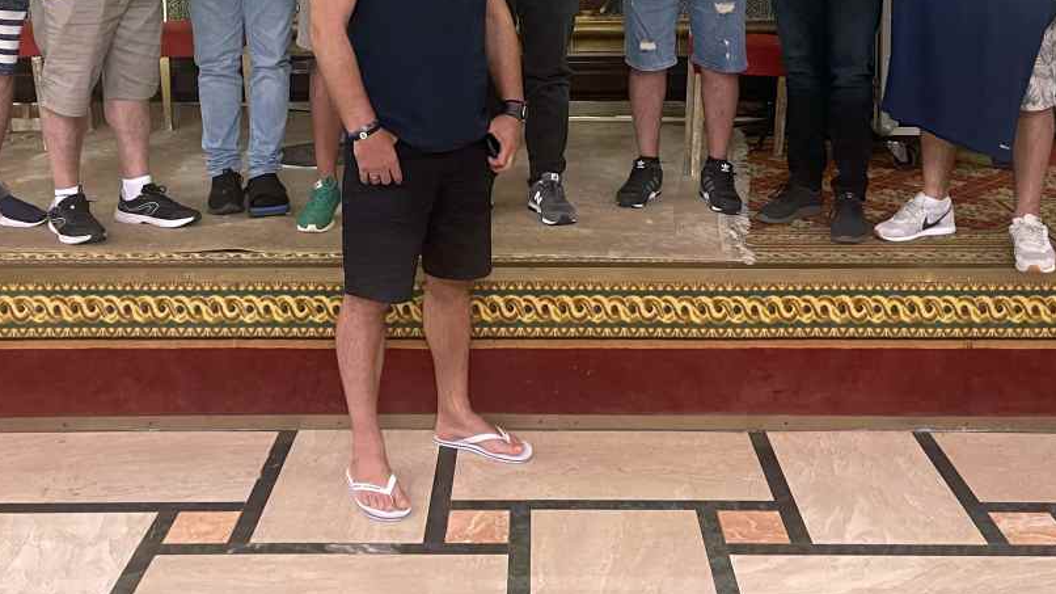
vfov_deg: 25.2
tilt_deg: -5.0
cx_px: 537
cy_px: -8
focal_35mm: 45
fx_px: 1260
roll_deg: -0.1
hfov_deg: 45.5
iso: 400
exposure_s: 1/50
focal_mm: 5.1
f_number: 1.6
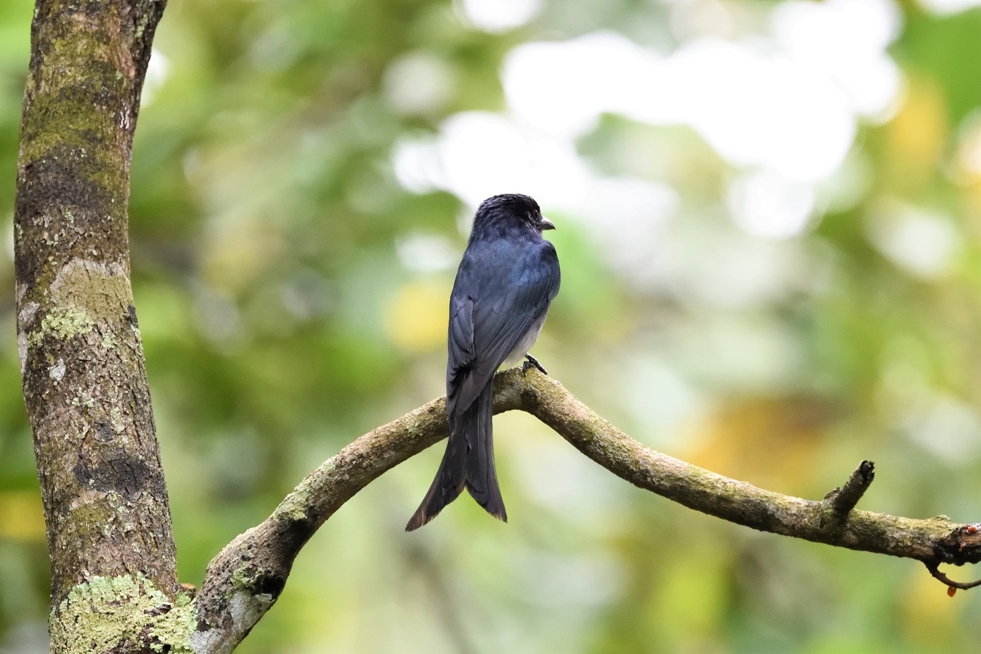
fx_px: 13624
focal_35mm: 500
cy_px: 327
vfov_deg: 2.7
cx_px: 490
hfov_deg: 4.1
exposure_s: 1/1250
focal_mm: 500
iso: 4500
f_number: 5.6
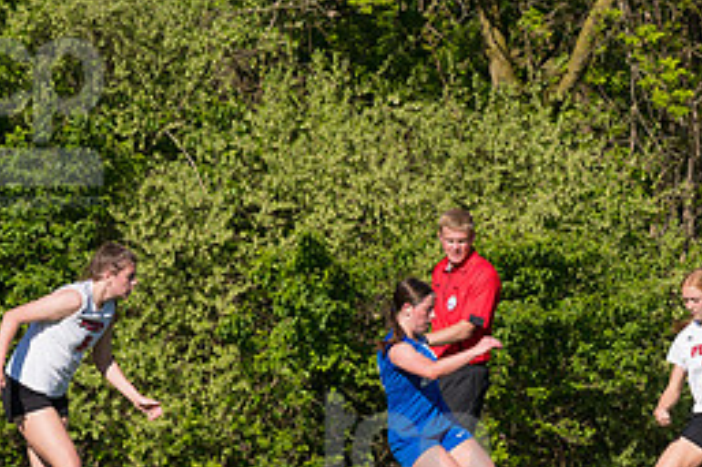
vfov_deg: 2.0
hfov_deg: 3.0
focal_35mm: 678
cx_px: 407
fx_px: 13212
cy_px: 489
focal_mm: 200
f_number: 5.6
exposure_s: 1/1600
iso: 250
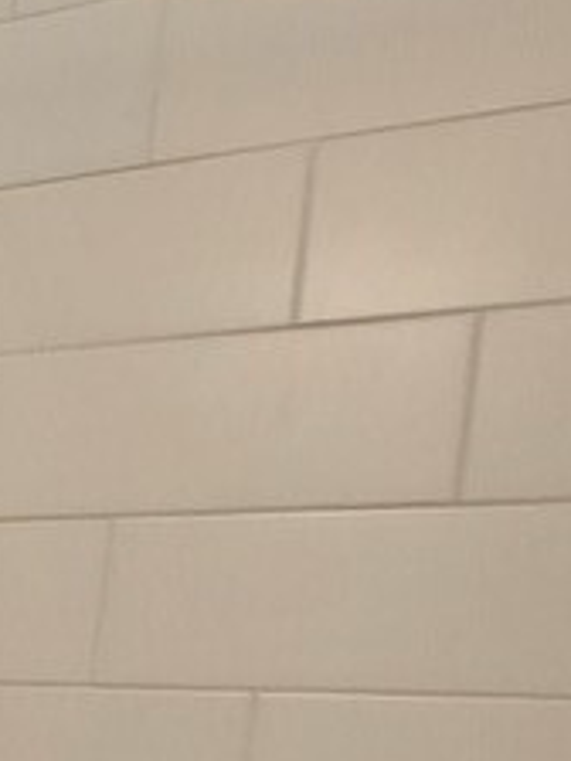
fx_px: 2045
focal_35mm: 93
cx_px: -1193
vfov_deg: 19.7
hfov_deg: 10.5
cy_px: 927
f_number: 2.2
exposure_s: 1/60
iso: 64
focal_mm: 2.2
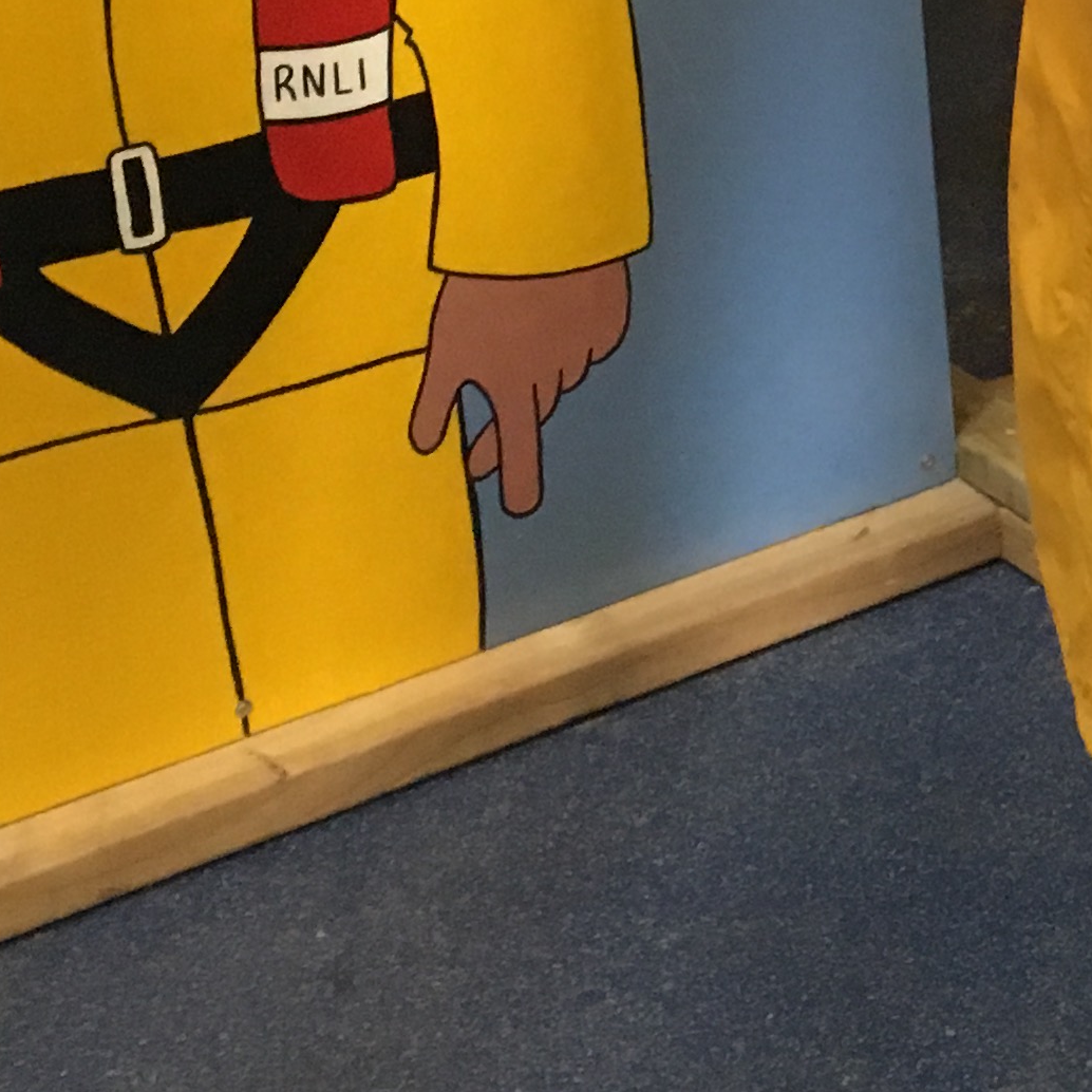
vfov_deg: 16.9
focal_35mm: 100
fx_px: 3569
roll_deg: -0.5
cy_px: -97
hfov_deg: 15.9
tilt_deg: -18.5
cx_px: 1670
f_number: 2.2
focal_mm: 4.15
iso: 200
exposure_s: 1/25
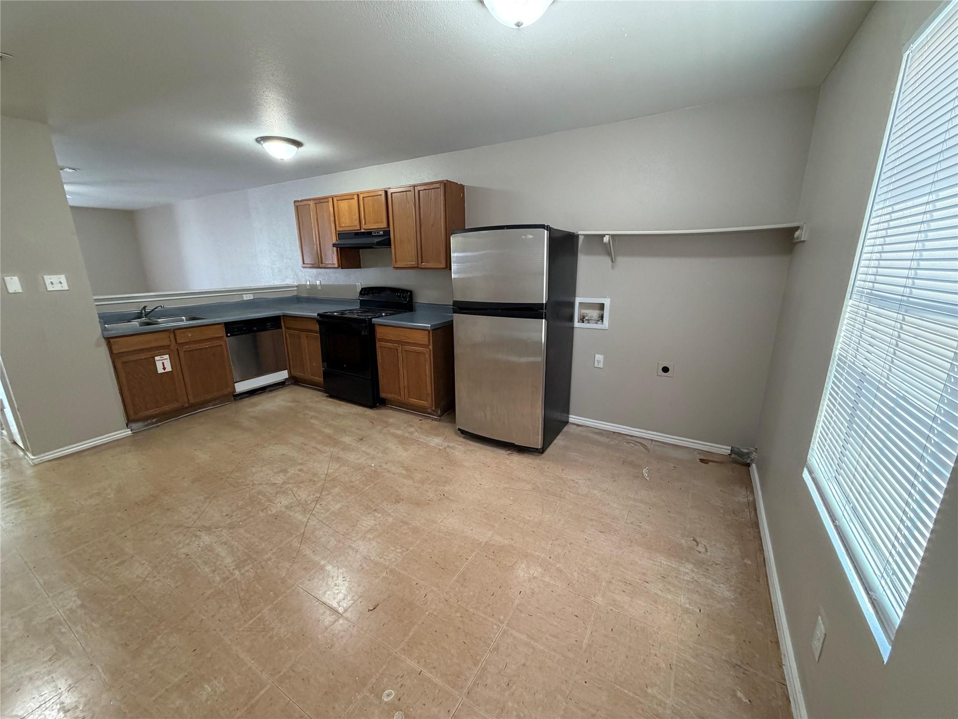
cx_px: 479
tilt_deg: -14.1
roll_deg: +0.5
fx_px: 387
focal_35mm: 14
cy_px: 360
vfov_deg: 85.7
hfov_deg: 102.1
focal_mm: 2.22
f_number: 2.2
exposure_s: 1/60
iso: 250
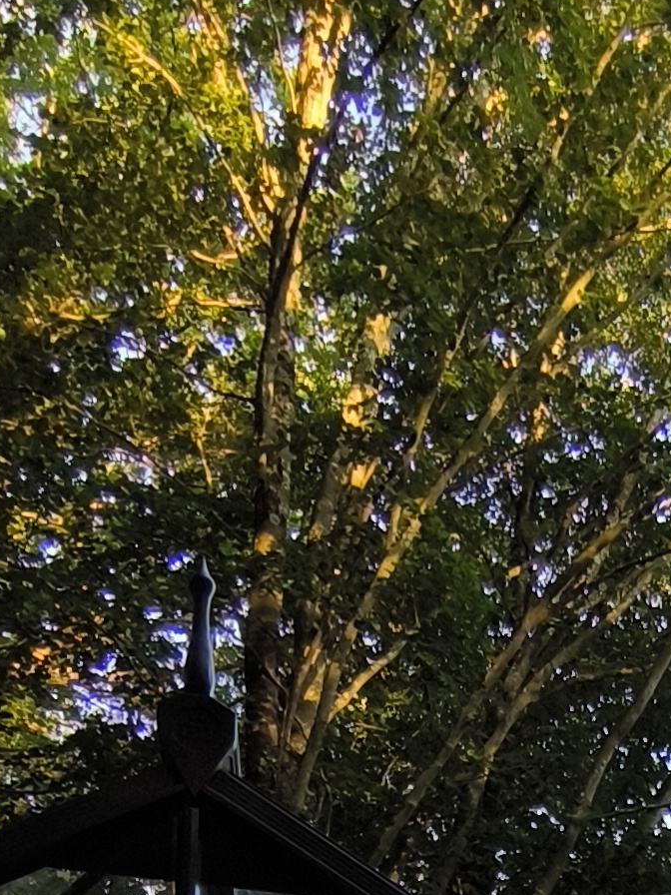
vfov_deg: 21.8
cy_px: 1489
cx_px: 753
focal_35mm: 67
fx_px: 1732
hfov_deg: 20.8
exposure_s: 1/100
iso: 80
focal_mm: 1.91
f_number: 2.2
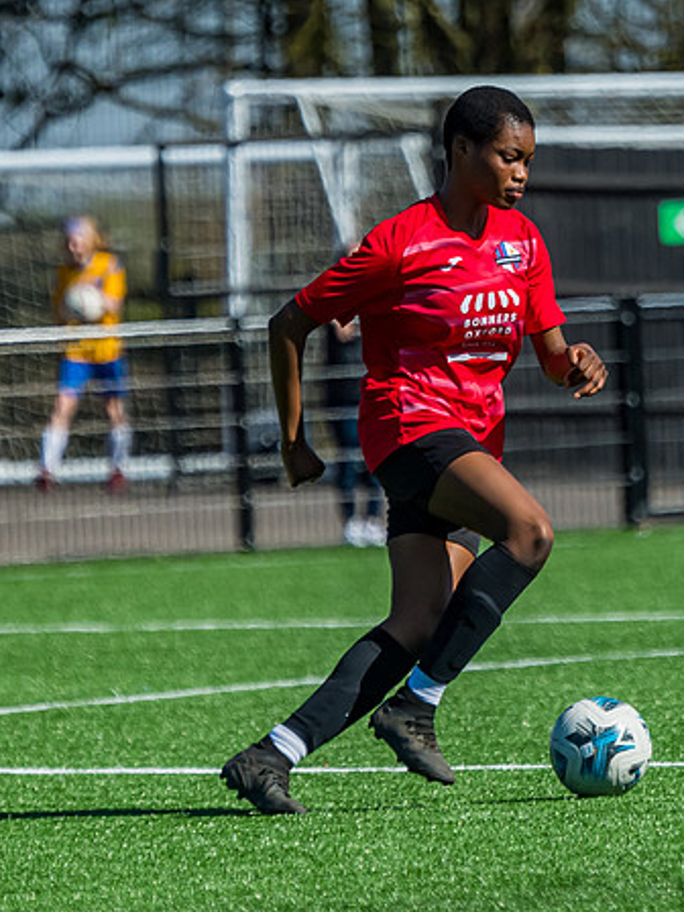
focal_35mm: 589
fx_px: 15518
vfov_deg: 3.4
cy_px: 513
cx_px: 341
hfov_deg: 2.5
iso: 400
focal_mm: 230
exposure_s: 1/5000
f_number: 4
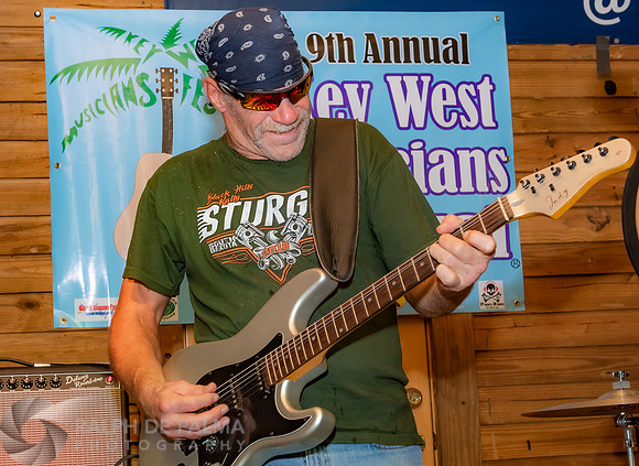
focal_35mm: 63
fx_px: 1152
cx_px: 309
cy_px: 263
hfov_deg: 31.0
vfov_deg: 22.9
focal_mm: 40
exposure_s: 1/160
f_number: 5.6
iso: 1000
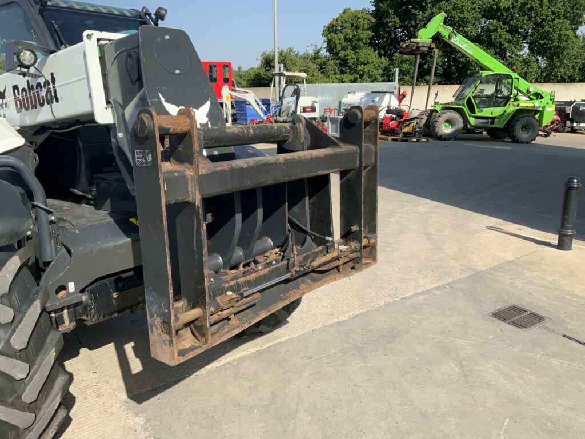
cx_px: 292
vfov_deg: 48.2
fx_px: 490
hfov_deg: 61.7
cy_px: 220
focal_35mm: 29
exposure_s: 1/1311
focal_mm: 3
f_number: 1.8
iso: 16
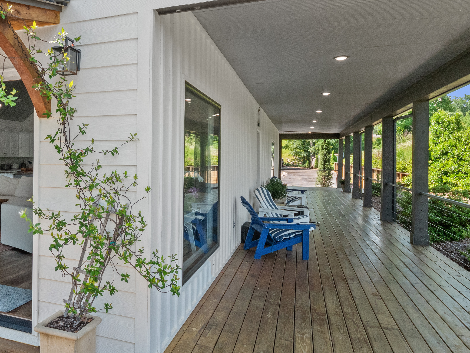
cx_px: 121
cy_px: 167
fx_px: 380
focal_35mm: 28
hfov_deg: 60.2
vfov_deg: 49.7
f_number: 5.6
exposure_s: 1/250
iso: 400
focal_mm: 8
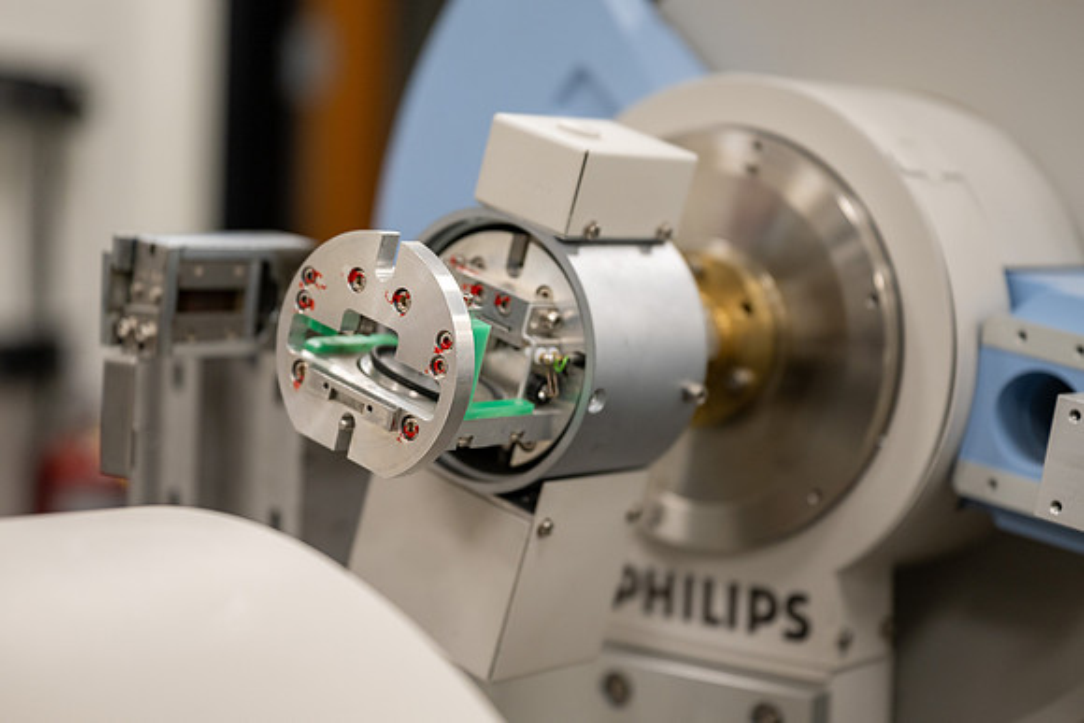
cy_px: 355
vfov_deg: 19.1
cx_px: 542
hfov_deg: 28.3
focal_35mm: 71
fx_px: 2148
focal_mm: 70
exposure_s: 1/125
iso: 640
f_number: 3.2
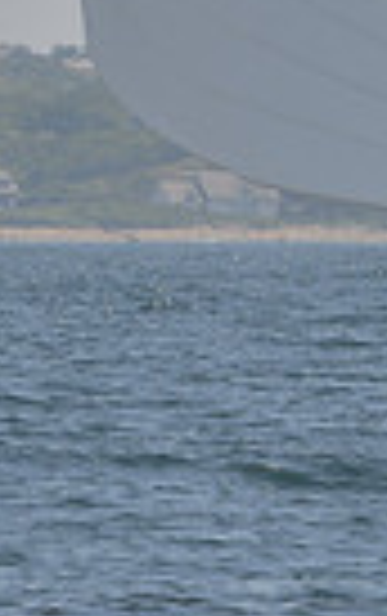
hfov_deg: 1.5
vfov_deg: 2.4
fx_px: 14534
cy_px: 335
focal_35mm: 864
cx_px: 1264
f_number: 10
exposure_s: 1/800
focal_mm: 200
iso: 280
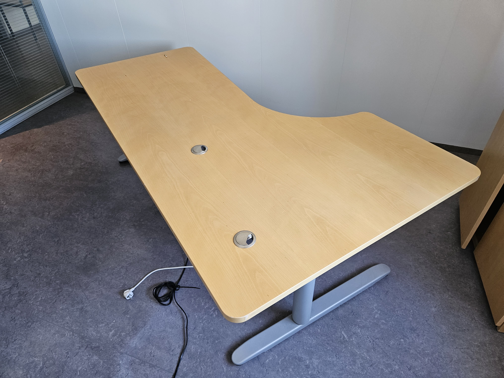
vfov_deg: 58.9
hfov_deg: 73.9
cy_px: 189
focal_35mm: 23
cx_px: 252
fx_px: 335
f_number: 1.8
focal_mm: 5.4
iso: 320
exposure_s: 1/100
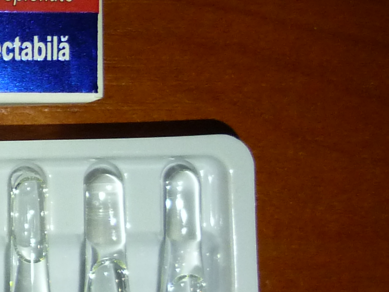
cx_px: -209
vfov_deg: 12.4
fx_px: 1337
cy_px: 73
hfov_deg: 15.2
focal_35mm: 119
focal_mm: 5.5
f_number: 2.8
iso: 200
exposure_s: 1/30
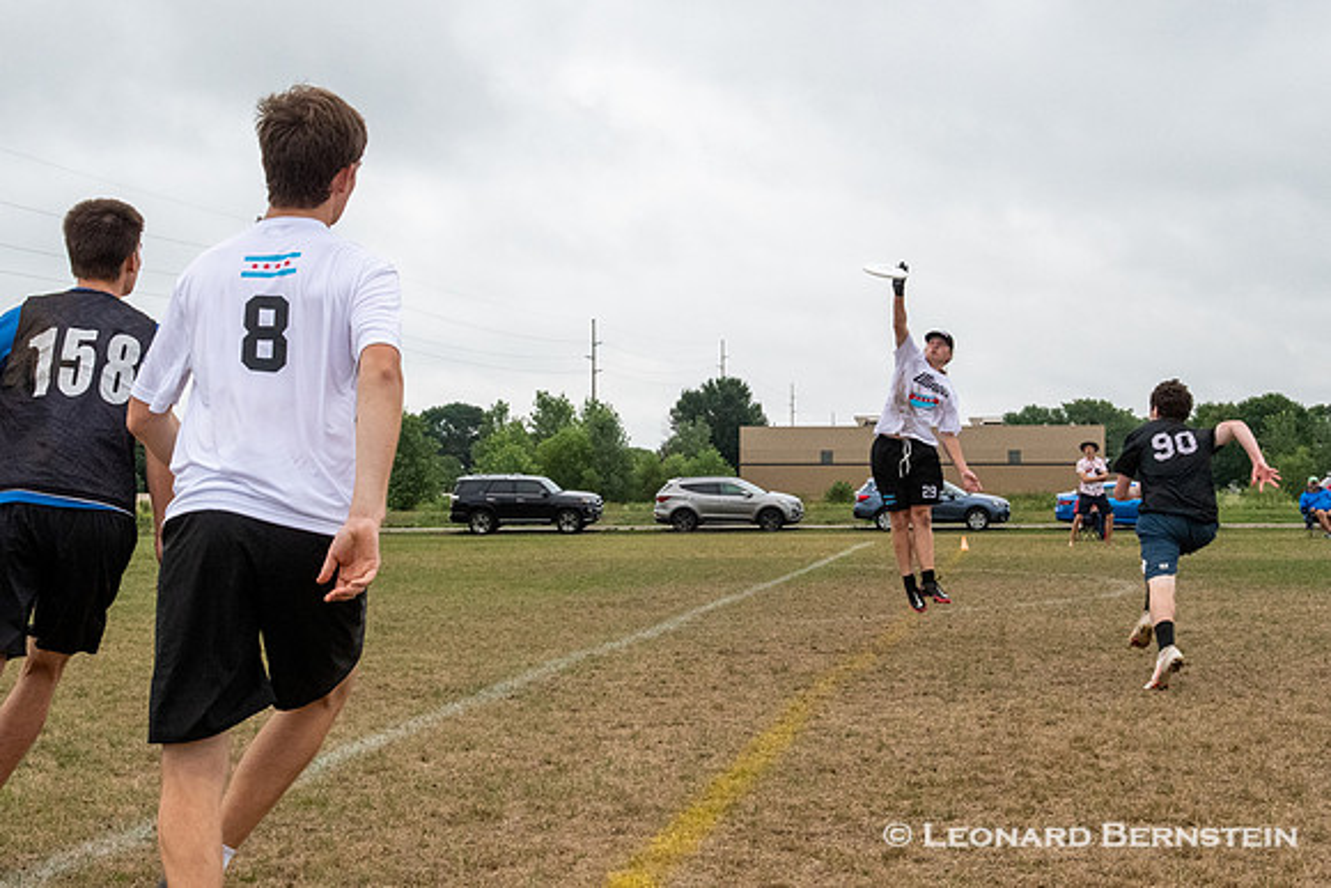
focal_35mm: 62
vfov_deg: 21.9
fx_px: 2292
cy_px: 497
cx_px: 660
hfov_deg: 32.4
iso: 1600
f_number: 13
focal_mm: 31
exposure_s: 1/640
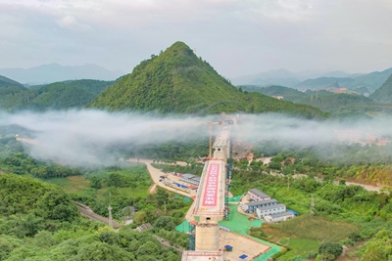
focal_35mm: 33
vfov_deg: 39.6
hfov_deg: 57.1
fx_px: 359
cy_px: 168
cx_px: 213
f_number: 2.8
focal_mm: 8.38
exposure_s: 1/500
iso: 110
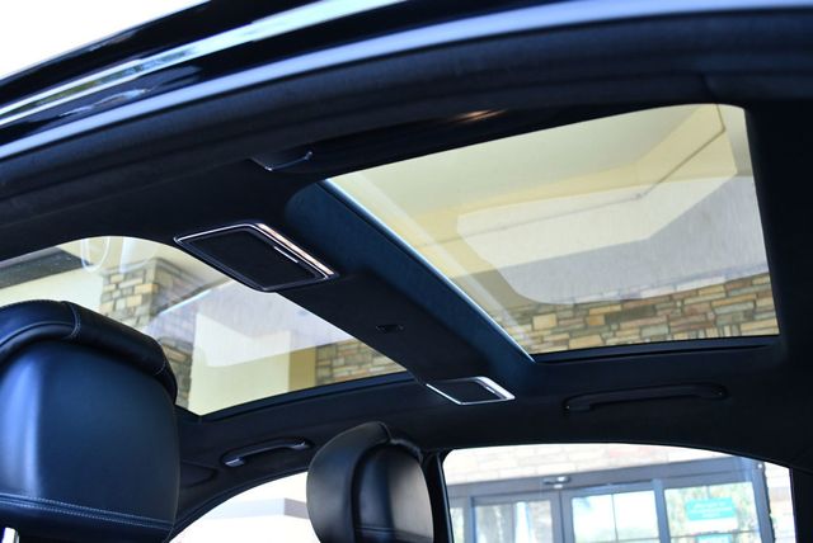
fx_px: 814
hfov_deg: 53.1
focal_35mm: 36
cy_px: 272
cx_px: 406
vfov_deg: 36.9
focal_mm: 18
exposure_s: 1/160
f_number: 3.5
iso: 800
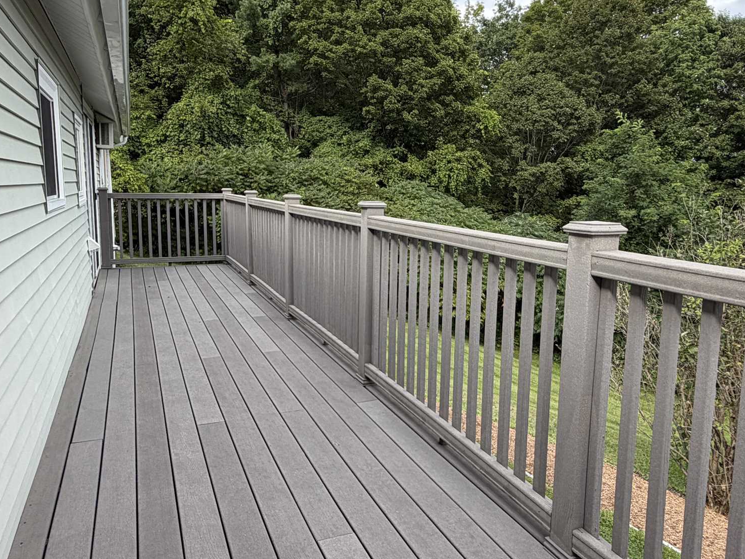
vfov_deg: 48.2
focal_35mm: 29
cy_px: 265
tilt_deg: -8.0
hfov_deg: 61.6
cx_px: 395
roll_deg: -1.0
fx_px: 624
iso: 40
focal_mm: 2.22
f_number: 2.2
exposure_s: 1/602
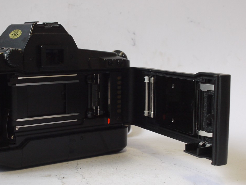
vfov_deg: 19.4
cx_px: 91
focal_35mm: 76
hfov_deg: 25.6
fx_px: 540
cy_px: 112
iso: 800
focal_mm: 30
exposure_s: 1/60
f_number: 9
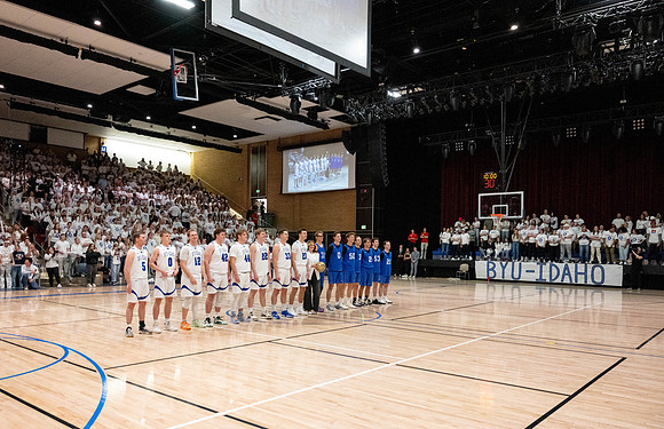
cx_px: 289
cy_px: 250
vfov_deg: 42.3
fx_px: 553
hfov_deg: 61.7
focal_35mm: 30
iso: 10000
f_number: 4
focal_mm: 26.5
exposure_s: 1/500
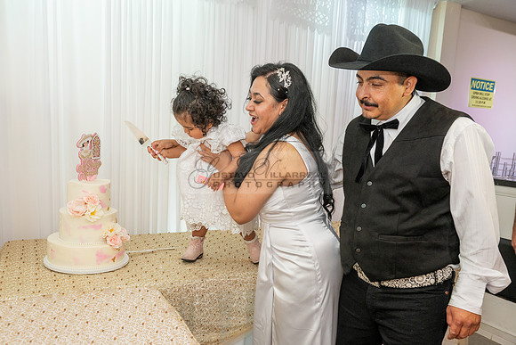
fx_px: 398
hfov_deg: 65.5
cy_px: 200
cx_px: 218
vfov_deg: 46.6
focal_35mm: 28
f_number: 4.5
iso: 800
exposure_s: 1/160
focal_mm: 24
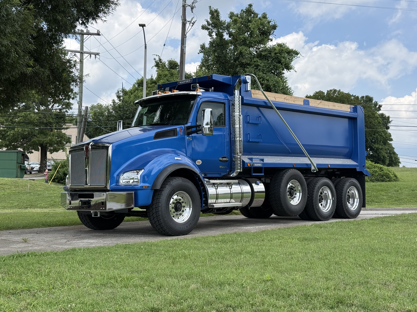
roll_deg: -1.9
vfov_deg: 30.3
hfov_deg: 39.7
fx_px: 578
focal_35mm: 48
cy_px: 156
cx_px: 208
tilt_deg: +4.9
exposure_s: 1/2976
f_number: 1.78
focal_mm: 6.76
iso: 80
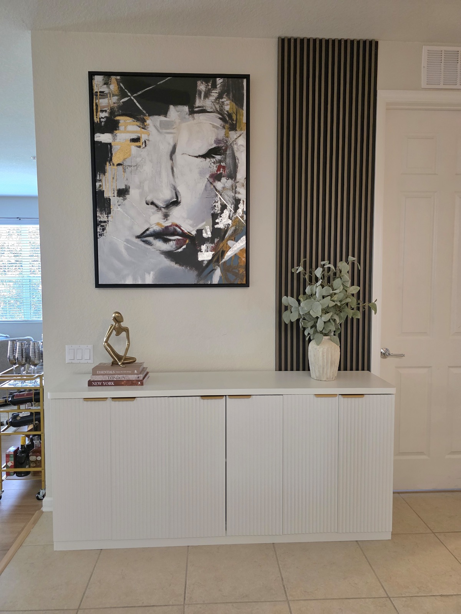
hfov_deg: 58.9
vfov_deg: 73.9
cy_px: 307
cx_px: 230
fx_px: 408
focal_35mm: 23
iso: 800
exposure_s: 1/120
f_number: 1.7
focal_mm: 6.3
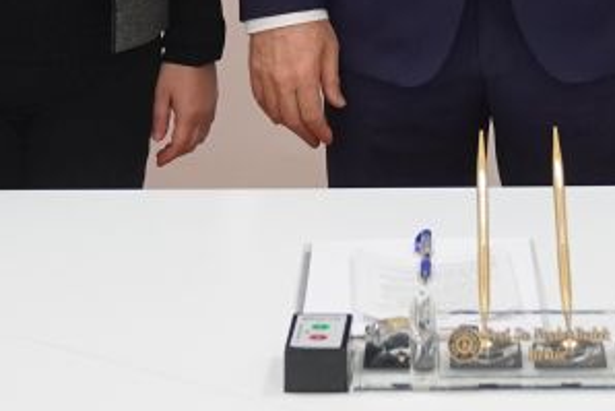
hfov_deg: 14.0
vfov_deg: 9.1
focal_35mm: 146
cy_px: -235
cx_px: 458
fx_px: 2495
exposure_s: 1/125
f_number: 3.2
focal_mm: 29
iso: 1600
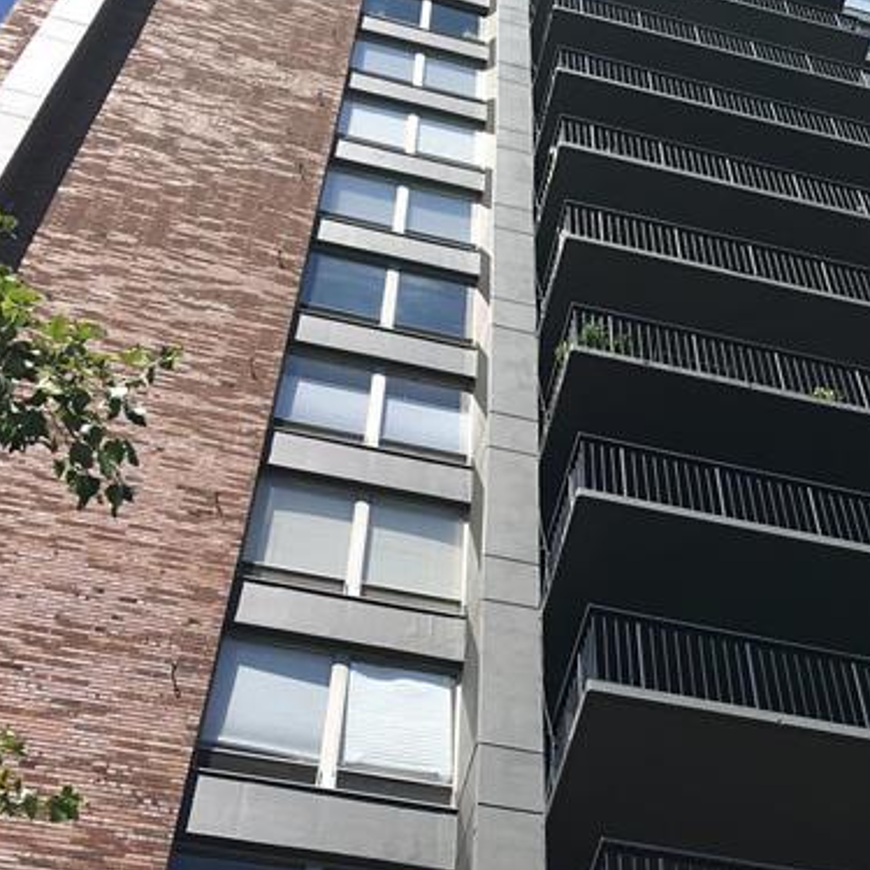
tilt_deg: +61.9
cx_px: 756
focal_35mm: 70
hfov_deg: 24.1
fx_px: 1990
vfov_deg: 24.6
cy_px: 487
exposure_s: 1/2024
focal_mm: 4.15
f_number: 2.2
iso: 25
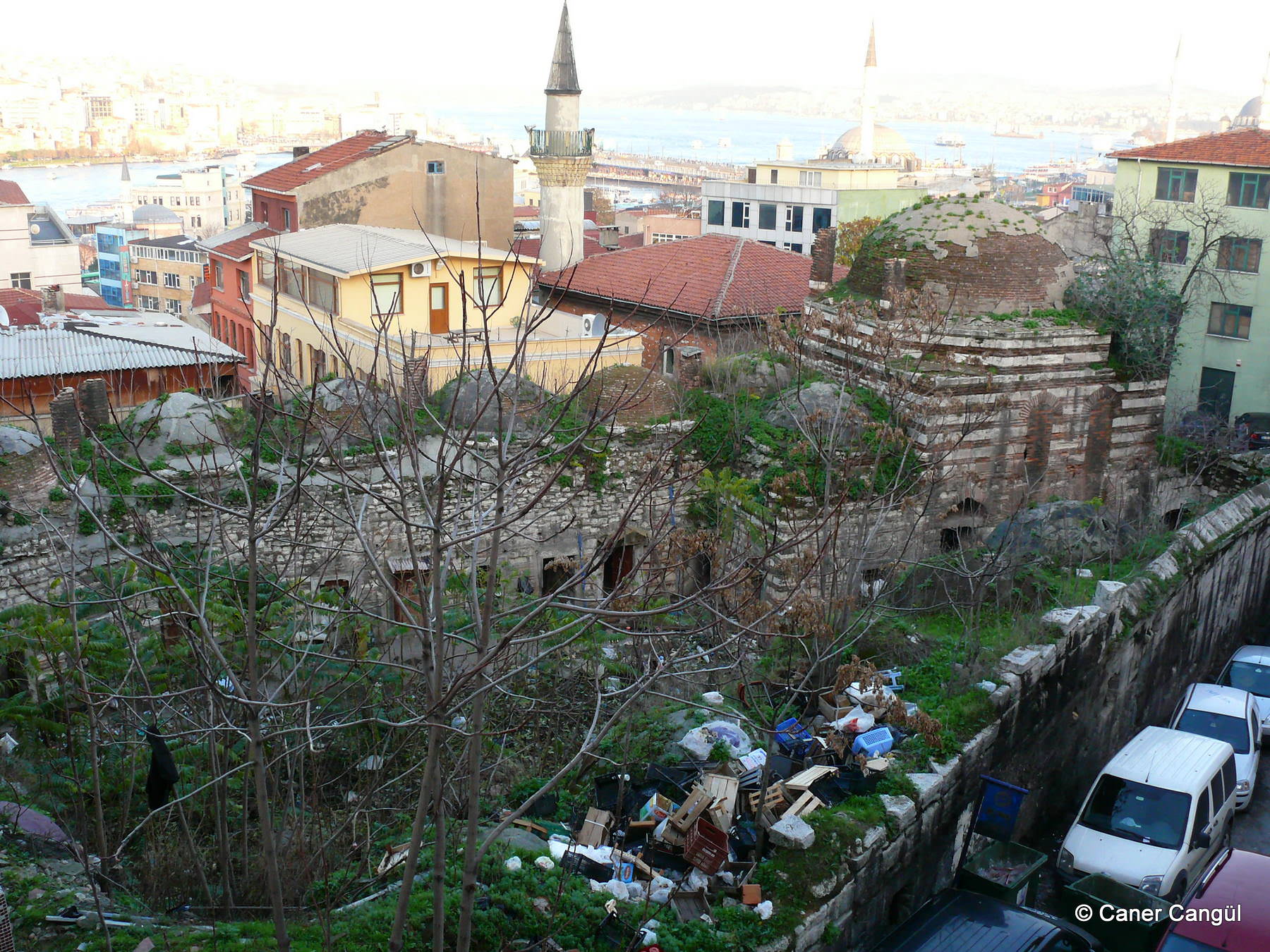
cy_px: 476
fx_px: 1284
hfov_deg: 52.6
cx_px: 635
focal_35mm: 35
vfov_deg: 40.7
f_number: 5.6
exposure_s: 1/50
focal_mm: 7.4
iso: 200
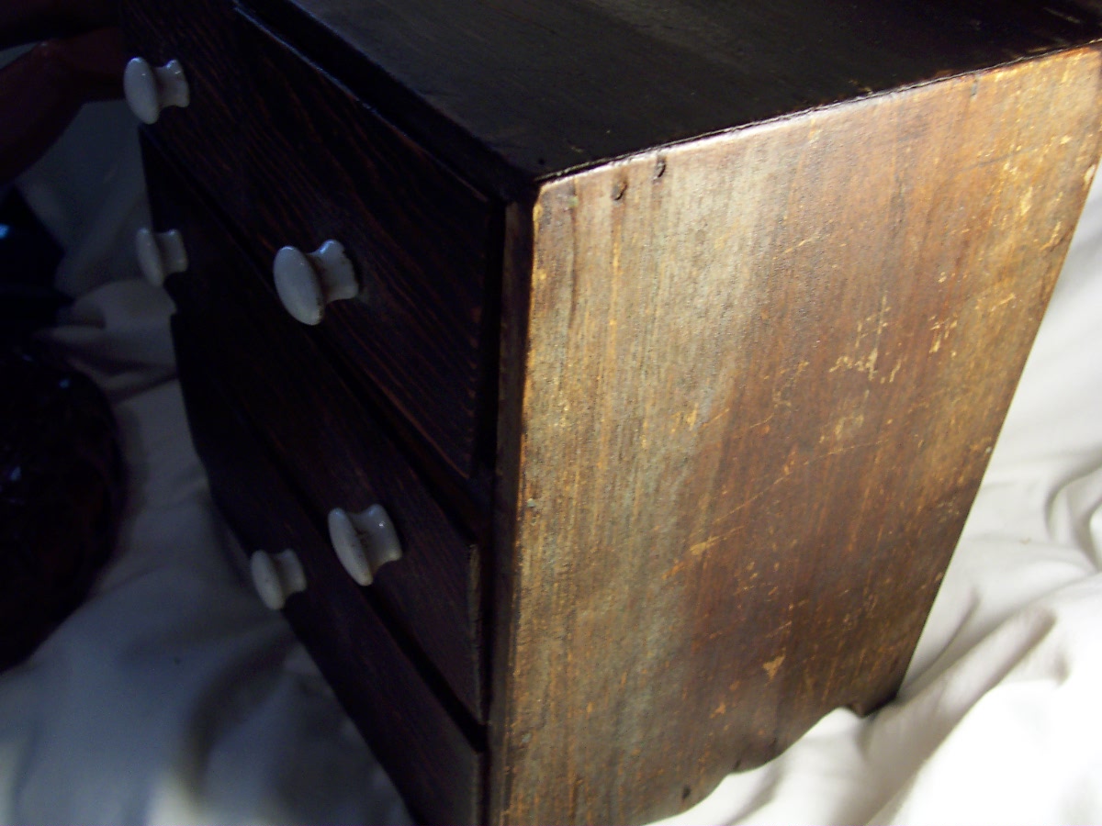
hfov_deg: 50.1
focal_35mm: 37
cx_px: 551
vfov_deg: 38.7
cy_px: 413
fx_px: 1178
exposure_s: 1/60
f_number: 2.8
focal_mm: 5.6
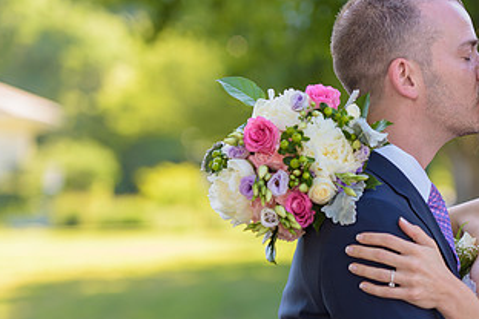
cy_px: 222
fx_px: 2967
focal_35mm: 223
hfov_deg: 9.2
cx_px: 411
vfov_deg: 6.2
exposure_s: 1/250
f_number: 3.2
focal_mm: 120
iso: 200
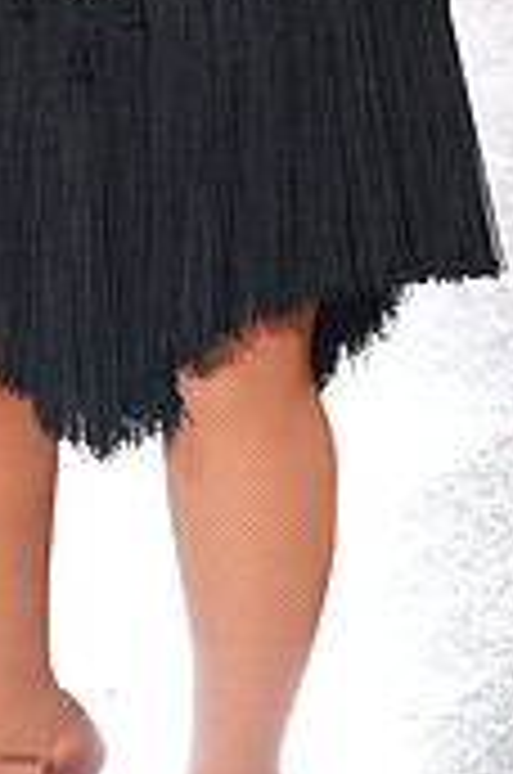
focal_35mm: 311
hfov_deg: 4.4
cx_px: 137
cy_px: -310
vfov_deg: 6.6
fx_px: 6674
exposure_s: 1/320
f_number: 6.3
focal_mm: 92
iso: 6400
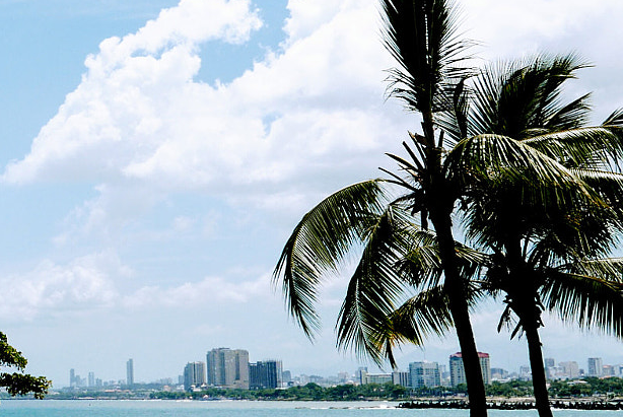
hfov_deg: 21.8
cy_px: 100
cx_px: -132
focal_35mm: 86
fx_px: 1490
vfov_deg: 15.9
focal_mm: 14.9
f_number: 5.6
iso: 200
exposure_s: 1/2000
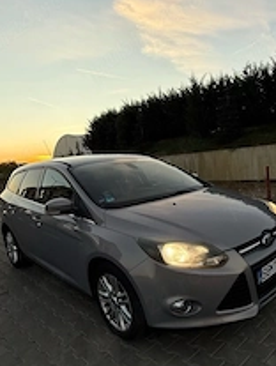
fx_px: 286
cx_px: 180
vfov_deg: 65.2
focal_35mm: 27
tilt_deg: -7.4
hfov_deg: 50.7
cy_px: 194
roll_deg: +6.0
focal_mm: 2.22
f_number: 2.2
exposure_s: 1/140
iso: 50
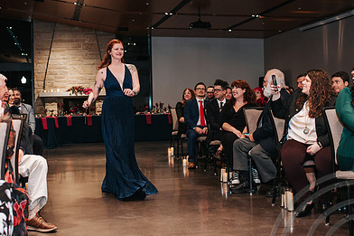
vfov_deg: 23.7
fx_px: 560
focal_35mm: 57
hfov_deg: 35.0
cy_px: 104
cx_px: 146
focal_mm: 35
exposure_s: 1/200
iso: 1000
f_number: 2.8
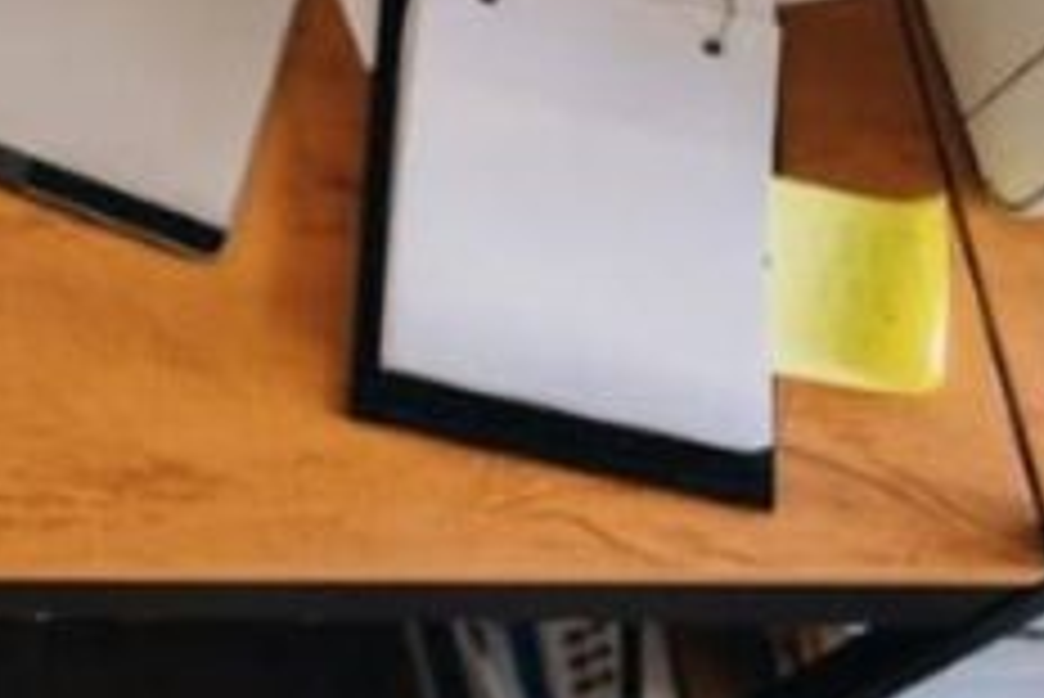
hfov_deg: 15.8
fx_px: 3279
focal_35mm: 113
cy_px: -63
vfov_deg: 12.0
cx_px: -747
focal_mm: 24
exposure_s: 1/1600
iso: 1250
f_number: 1.4
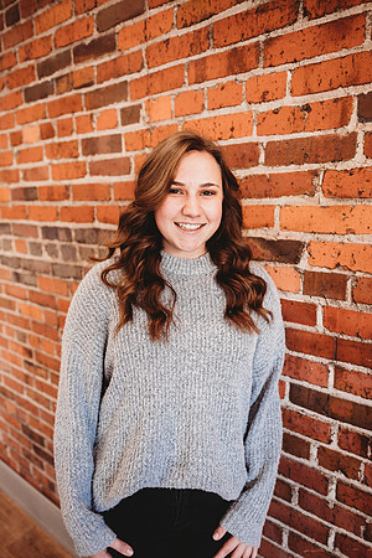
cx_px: 186
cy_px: 279
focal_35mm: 24
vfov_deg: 73.7
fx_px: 372
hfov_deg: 53.1
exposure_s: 1/160
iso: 500
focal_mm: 24
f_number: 2.2
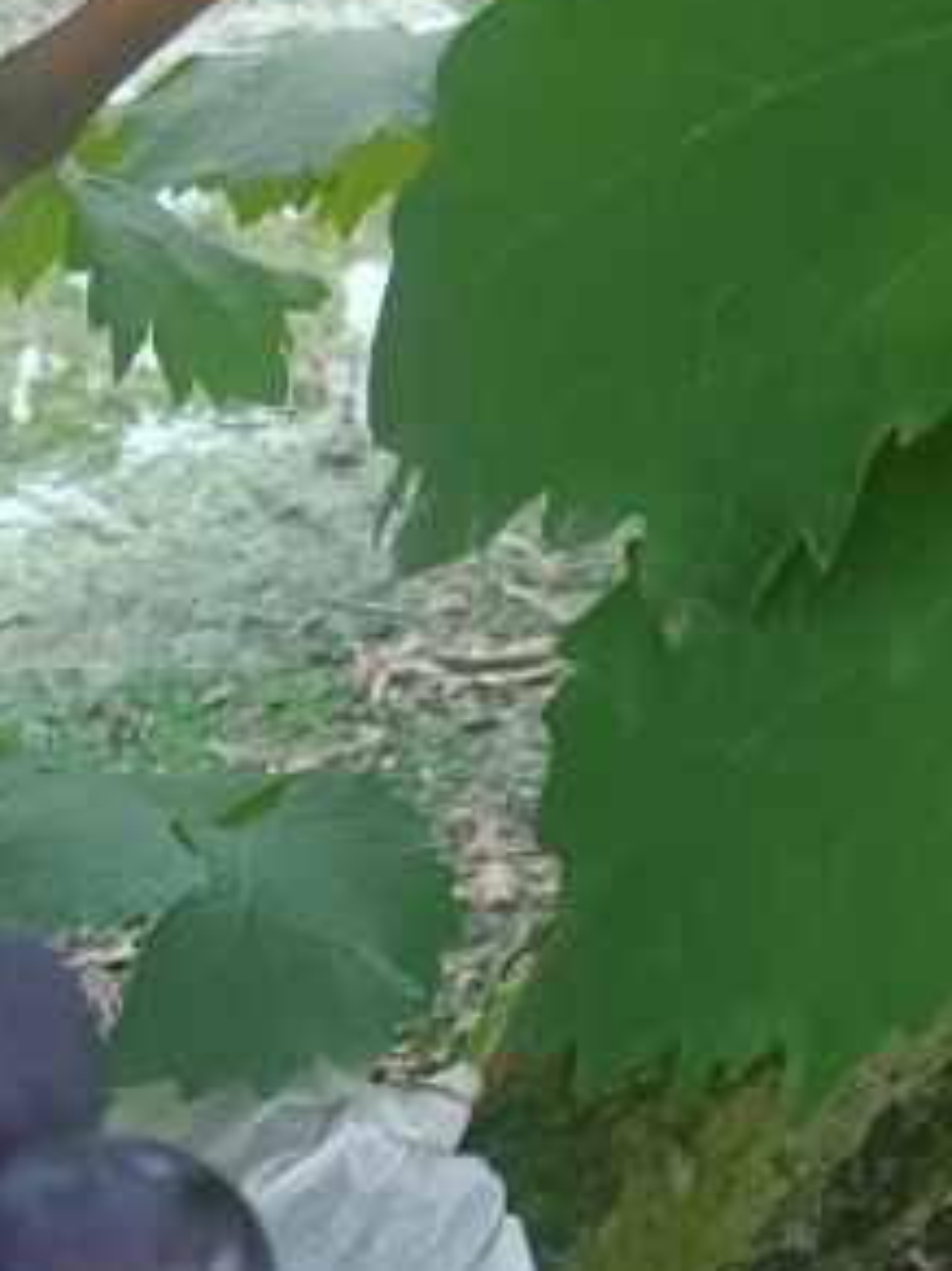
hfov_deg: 14.1
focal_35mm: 99
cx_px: -437
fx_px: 3633
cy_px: 2195
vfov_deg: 16.9
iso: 364
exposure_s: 1/100
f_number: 1.9
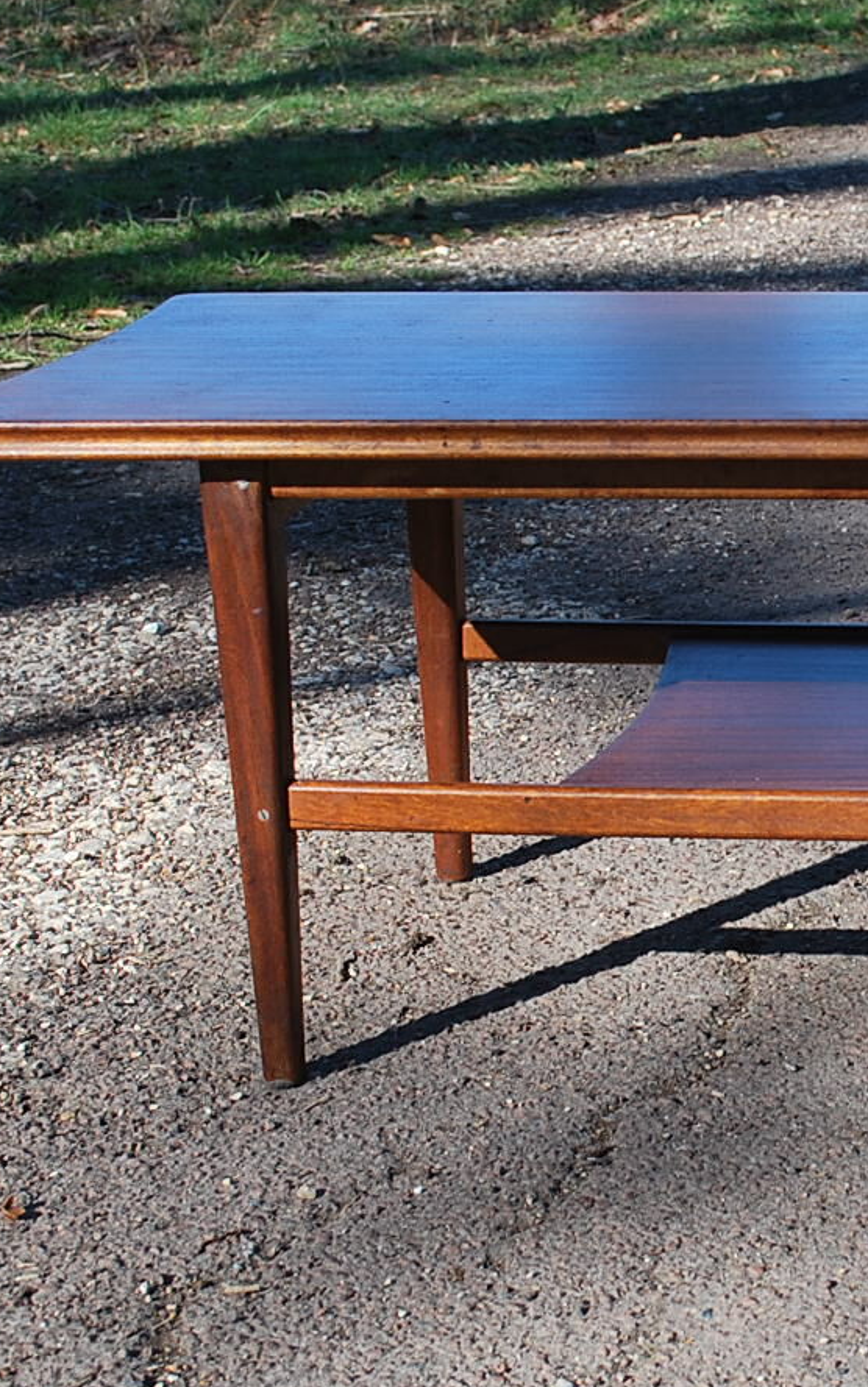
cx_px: 1062
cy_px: 782
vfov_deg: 25.8
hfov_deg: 15.7
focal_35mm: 80
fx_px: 3026
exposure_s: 1/160
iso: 100
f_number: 6.3
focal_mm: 24
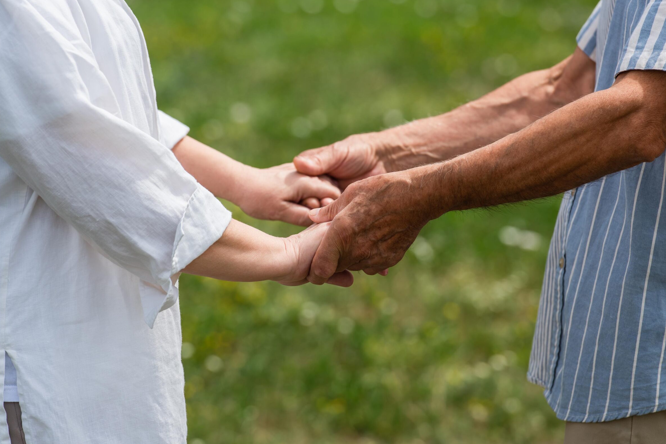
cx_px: 346
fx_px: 3886
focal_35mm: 210
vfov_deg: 6.5
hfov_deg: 9.8
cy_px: 219
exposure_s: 1/640
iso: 100
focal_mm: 195
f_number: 5.6
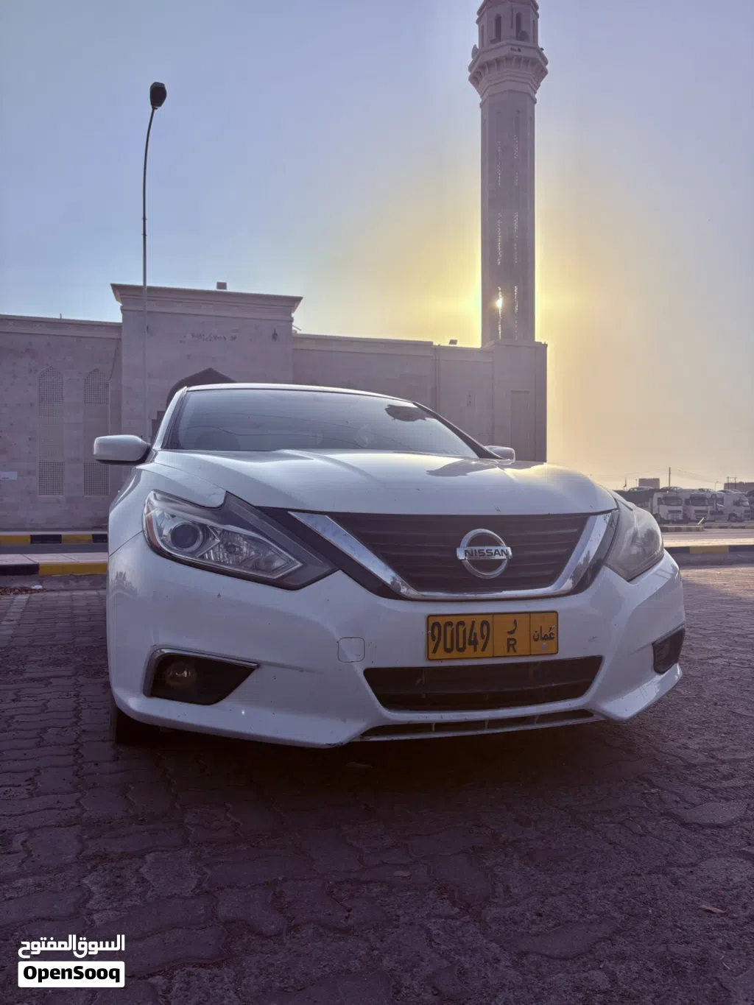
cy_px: 502
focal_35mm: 26
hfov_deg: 53.1
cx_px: 377
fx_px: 755
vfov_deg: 67.3
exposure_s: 1/10101
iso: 64
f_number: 1.6
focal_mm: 5.96
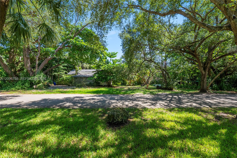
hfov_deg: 112.6
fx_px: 79
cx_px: 118
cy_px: 79
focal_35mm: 12
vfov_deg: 90.1
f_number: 8
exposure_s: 1/100
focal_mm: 12
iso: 200
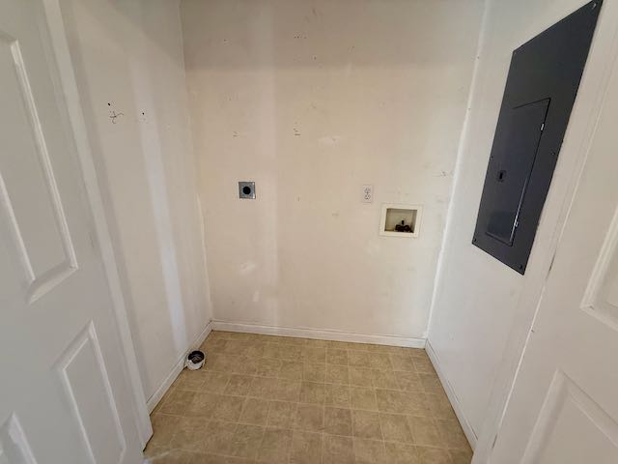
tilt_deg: -15.5
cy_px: 232
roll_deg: -1.0
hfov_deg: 102.1
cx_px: 309
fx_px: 250
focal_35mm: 14
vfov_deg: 85.7
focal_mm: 2.22
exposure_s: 1/60
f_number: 2.2
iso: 250
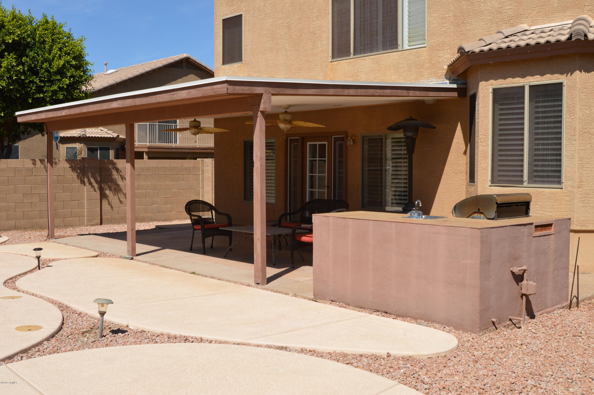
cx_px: 297
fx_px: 643
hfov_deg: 49.6
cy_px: 198
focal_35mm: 39
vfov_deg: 34.1
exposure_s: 1/200
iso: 100
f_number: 13
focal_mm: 26
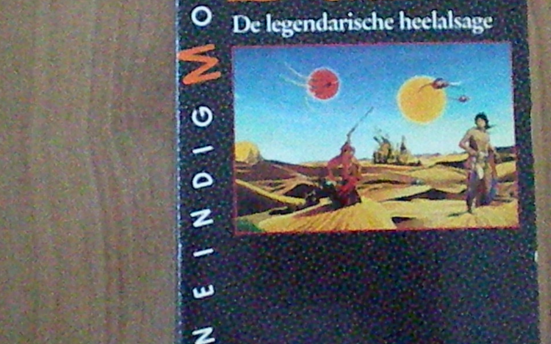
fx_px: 1021
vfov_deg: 19.1
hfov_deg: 30.2
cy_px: 124
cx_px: 306
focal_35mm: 68
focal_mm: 6.3
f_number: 3.1
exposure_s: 1/50
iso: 4059
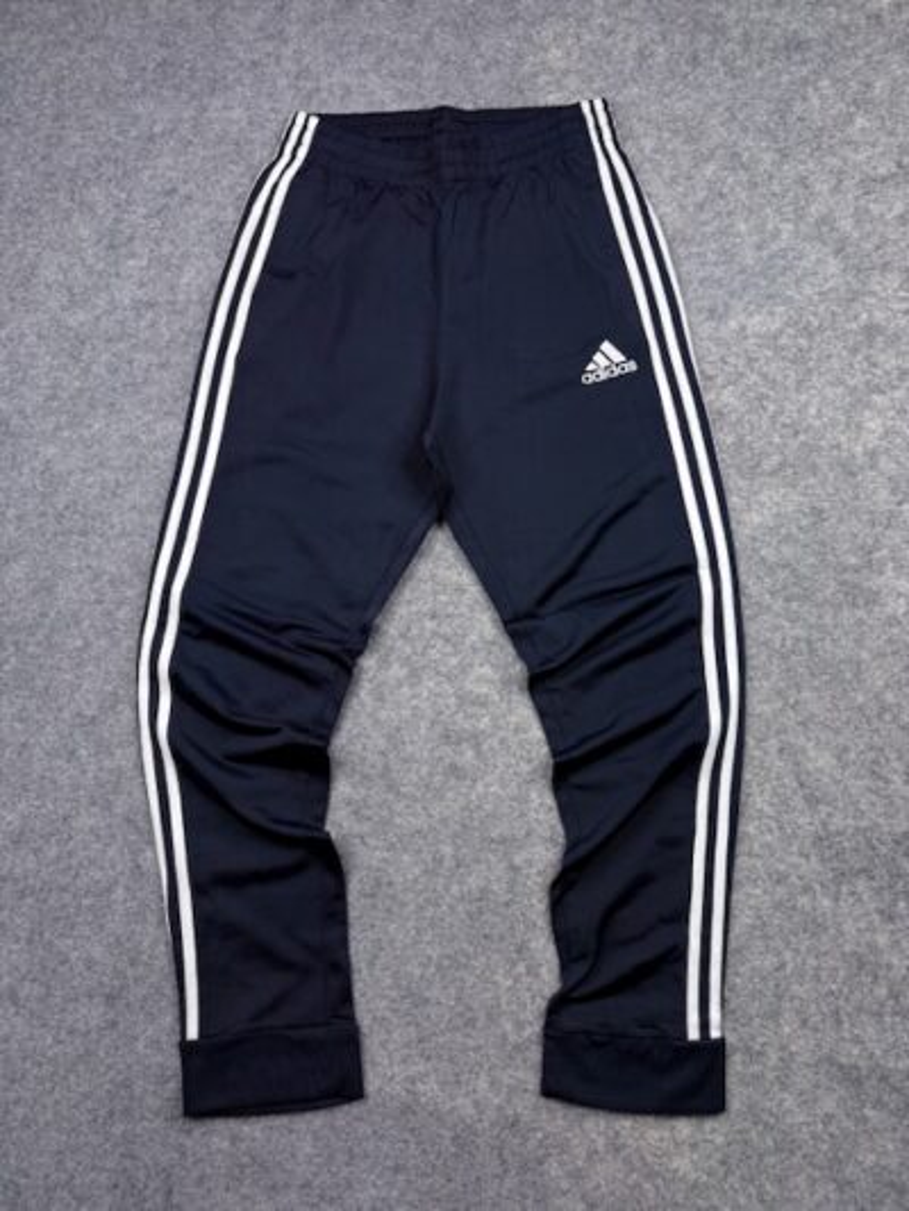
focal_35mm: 24
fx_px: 840
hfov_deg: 56.8
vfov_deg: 71.6
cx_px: 454
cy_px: 606
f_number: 1.78
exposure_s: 1/124
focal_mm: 6.76
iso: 50
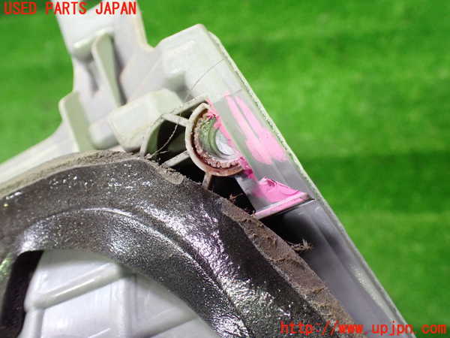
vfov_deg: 46.8
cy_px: 169
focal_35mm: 30
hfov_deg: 60.0
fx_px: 390
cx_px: 225
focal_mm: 5.4
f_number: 2.3
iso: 800
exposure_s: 1/50
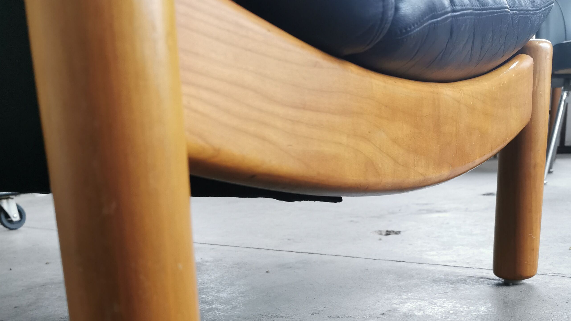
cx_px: 265
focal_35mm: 42
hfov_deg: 48.3
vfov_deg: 26.7
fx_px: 636
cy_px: 324
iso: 125
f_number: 1.6
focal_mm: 5.56
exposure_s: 1/50
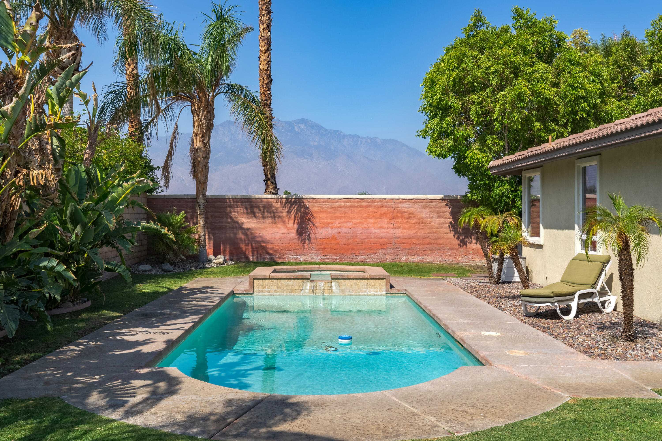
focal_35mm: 36
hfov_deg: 53.1
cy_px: 220
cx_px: 331
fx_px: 662
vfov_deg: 36.9
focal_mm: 24
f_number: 10
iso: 100
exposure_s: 1/2000
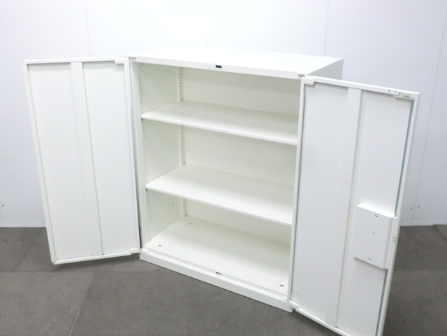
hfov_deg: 49.0
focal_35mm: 38
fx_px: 491
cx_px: 224
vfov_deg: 37.7
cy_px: 168
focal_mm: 6.9
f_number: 3.9
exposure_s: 1/60
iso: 800
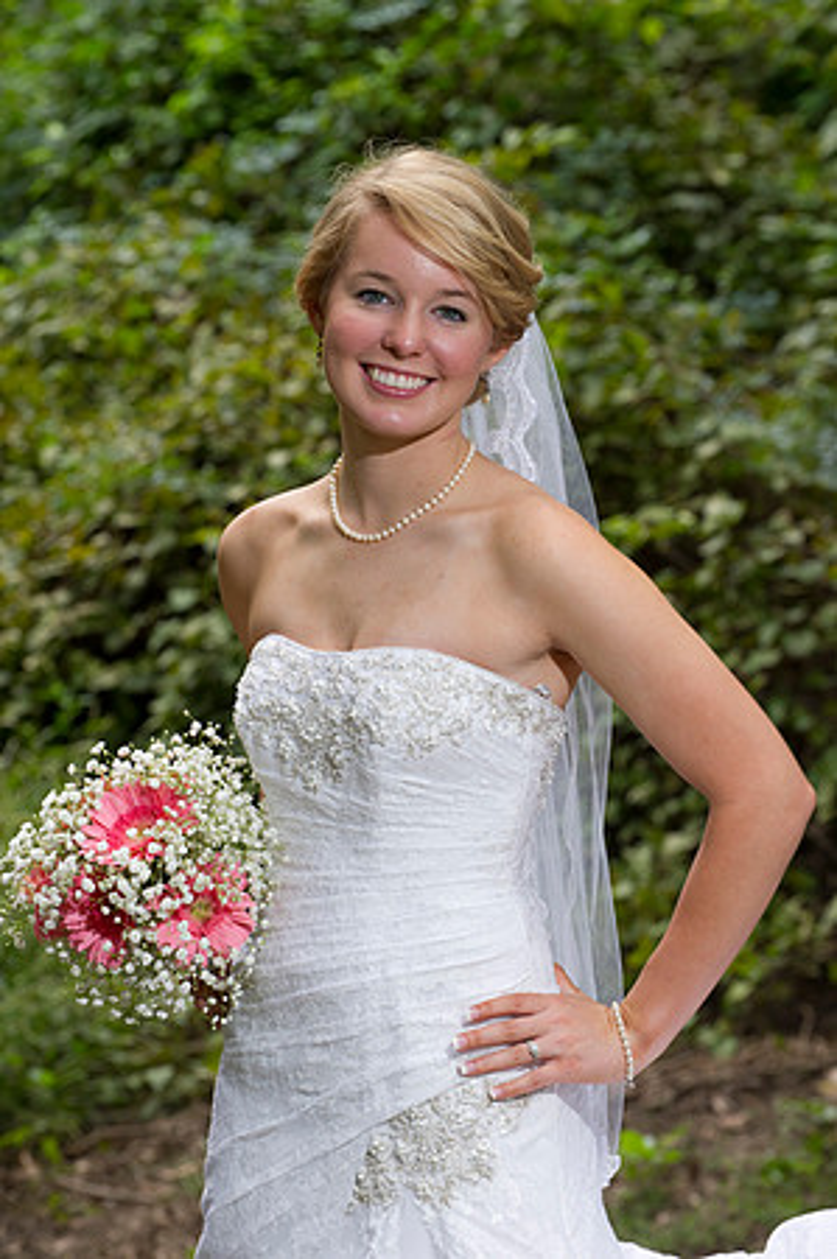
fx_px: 5243
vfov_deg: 13.7
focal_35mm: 150
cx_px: 418
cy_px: 630
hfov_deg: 9.1
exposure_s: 1/160
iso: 500
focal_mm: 150
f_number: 6.3
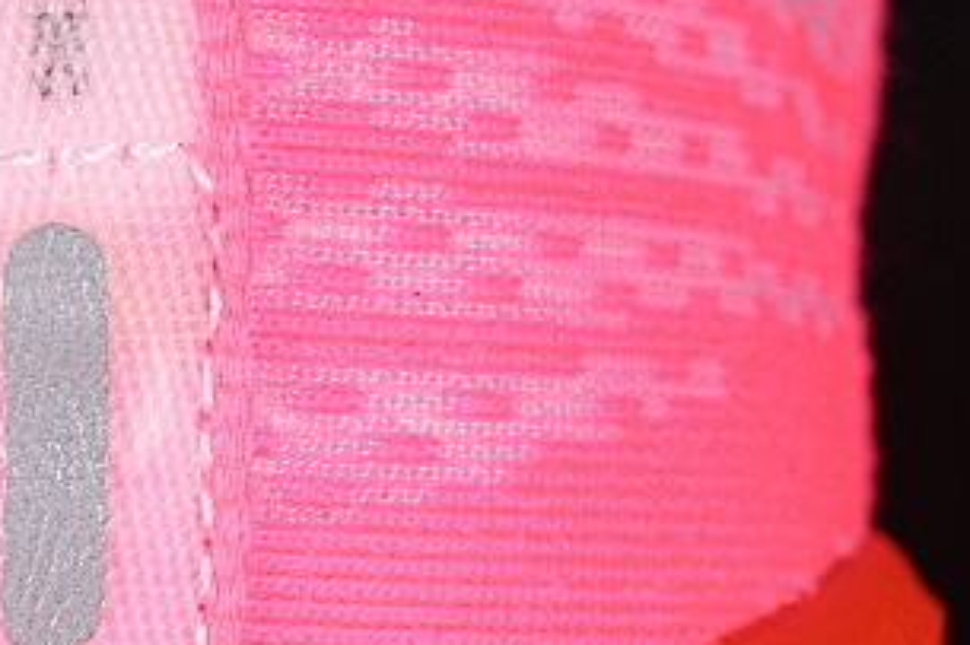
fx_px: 7163
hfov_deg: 7.7
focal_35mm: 266
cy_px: 321
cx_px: 51
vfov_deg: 5.2
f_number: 7.1
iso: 160
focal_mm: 50
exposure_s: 1/80
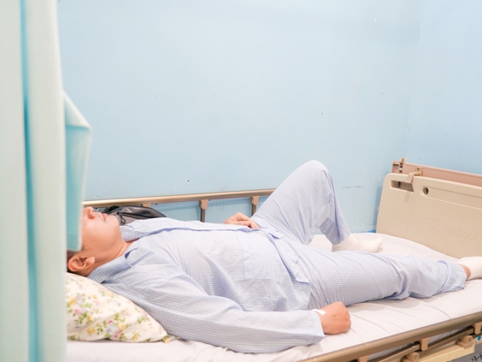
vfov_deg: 39.7
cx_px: 239
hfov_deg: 51.4
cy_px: 180
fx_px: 501
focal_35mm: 36
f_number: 4
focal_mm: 33
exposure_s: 1/60
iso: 800
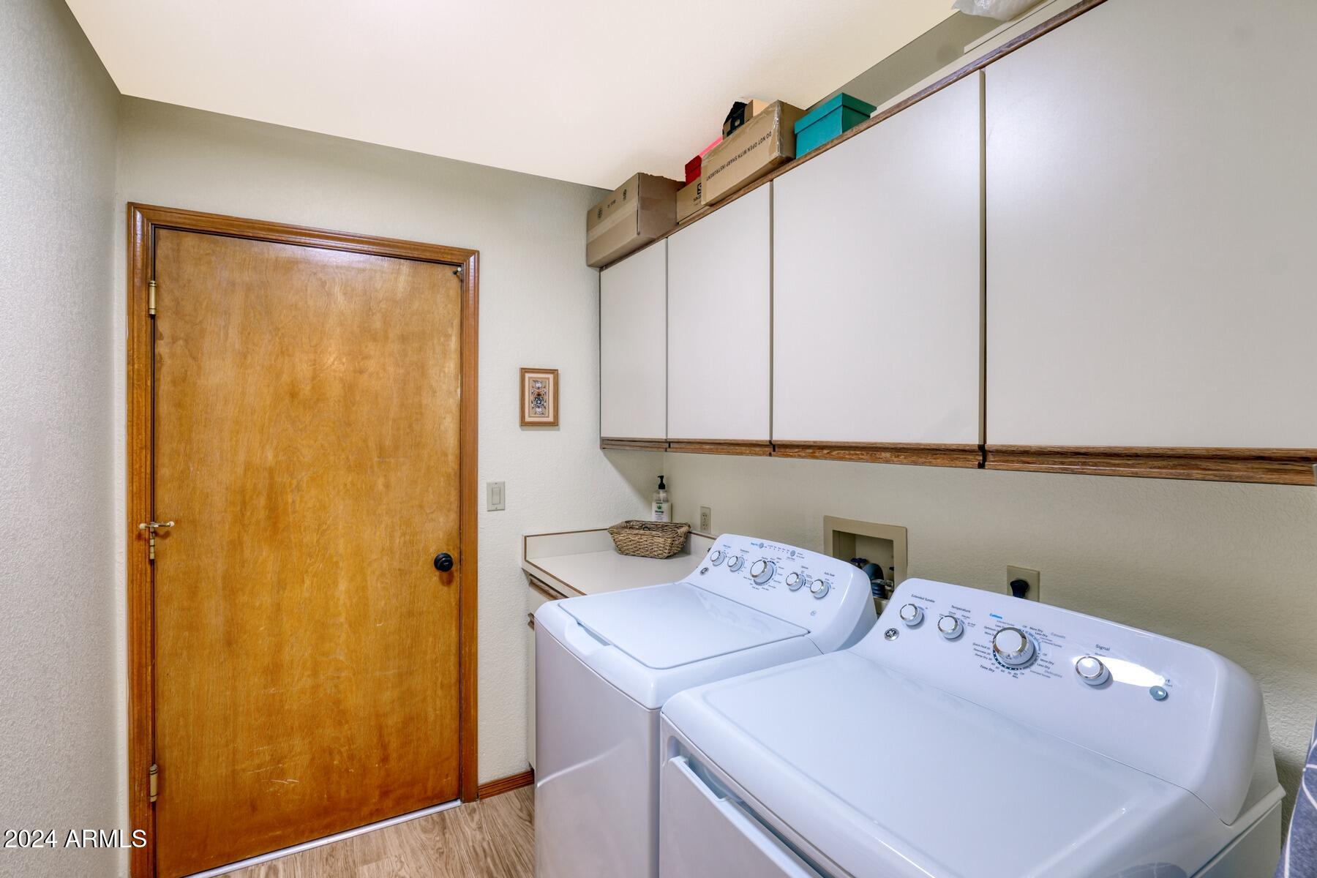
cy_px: 439
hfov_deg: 104.3
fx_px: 512
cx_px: 658
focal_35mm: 14
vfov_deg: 81.2
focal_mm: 14
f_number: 9
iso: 400
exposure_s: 1/2
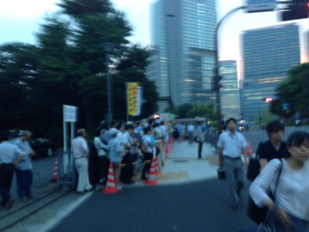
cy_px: 116
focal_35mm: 33
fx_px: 295
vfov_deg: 43.0
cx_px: 154
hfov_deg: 55.3
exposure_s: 1/20
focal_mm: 4.13
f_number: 2.4
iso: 80
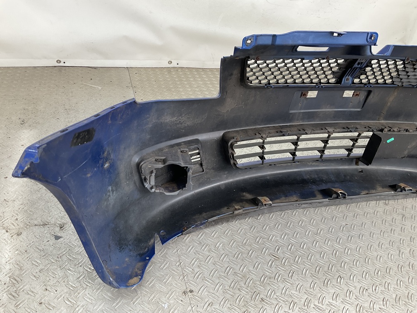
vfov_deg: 48.2
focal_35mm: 29
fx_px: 349
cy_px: 156
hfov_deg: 61.7
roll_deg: -11.0
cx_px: 208
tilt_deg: -34.4
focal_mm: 3
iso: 32
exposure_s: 1/120
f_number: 1.8
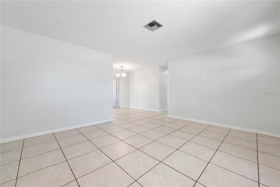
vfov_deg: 81.2
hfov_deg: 104.3
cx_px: 140
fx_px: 109
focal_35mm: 14
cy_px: 94
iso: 500
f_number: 8
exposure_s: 1/10
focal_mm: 14
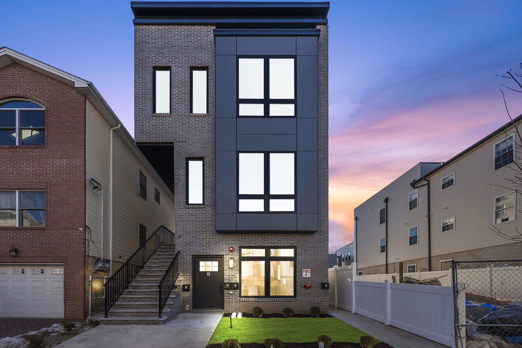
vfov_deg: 85.4
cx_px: 240
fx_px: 189
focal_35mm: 13
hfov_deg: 108.1
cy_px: 184
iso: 1250
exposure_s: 1/160
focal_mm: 12
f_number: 9
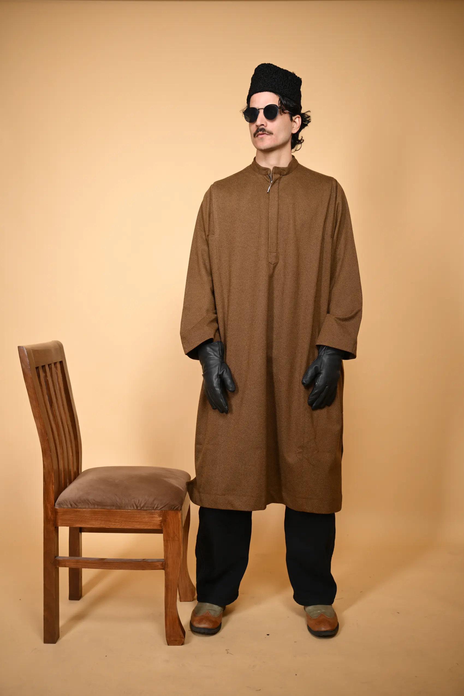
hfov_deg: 35.1
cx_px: 232
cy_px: 348
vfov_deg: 50.7
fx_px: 735
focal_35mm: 38
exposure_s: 1/160
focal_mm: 38
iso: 100
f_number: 2.8
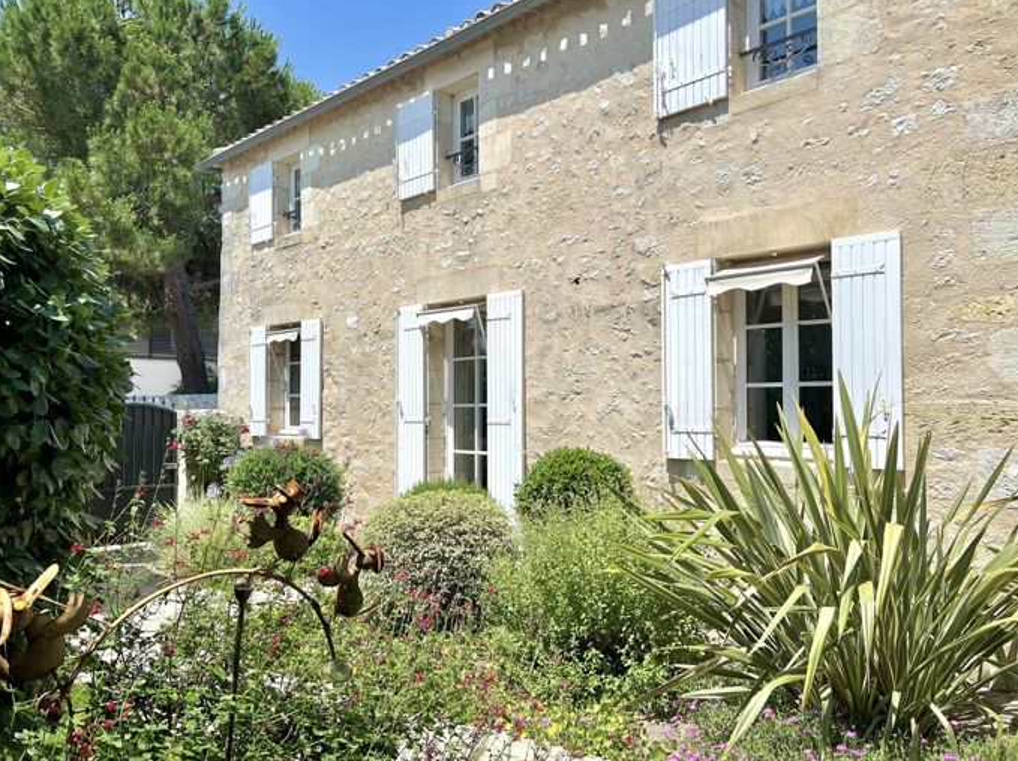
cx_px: 513
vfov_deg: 51.3
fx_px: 793
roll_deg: +0.9
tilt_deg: +0.3
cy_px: 389
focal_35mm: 27
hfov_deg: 65.4
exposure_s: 1/7463
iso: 50
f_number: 1.5
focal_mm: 5.7
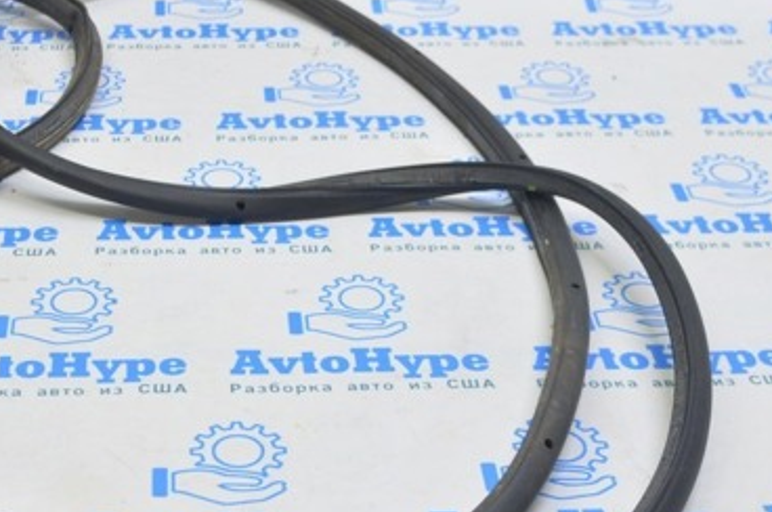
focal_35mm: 81
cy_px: 326
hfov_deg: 25.0
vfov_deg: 16.8
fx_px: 1731
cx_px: 231
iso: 400
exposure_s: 1/20
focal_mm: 31
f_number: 5.6
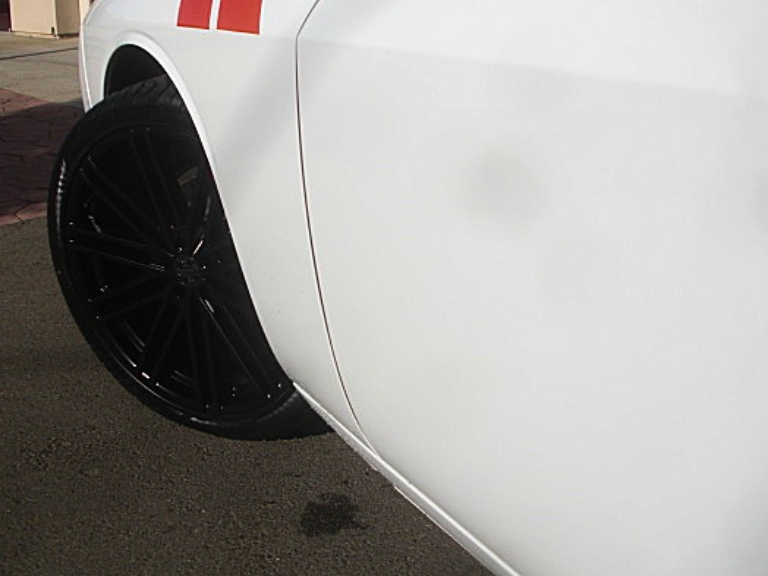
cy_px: 226
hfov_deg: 42.7
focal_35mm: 44
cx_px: 305
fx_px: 976
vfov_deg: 32.8
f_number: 7.9
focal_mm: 6.3
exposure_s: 1/320
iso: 50
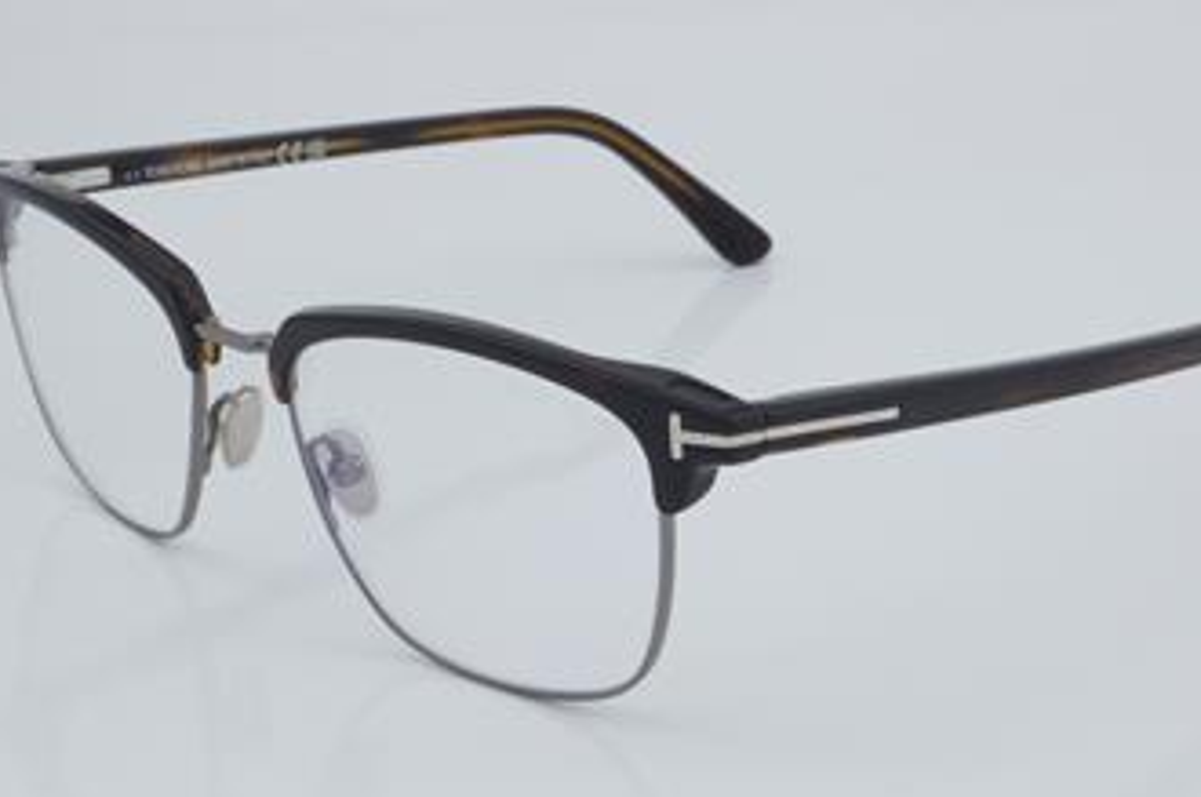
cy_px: 422
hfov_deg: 22.4
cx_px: 681
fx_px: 3031
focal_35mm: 91
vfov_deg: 15.0
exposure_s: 1/4
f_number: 32
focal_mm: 50
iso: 100
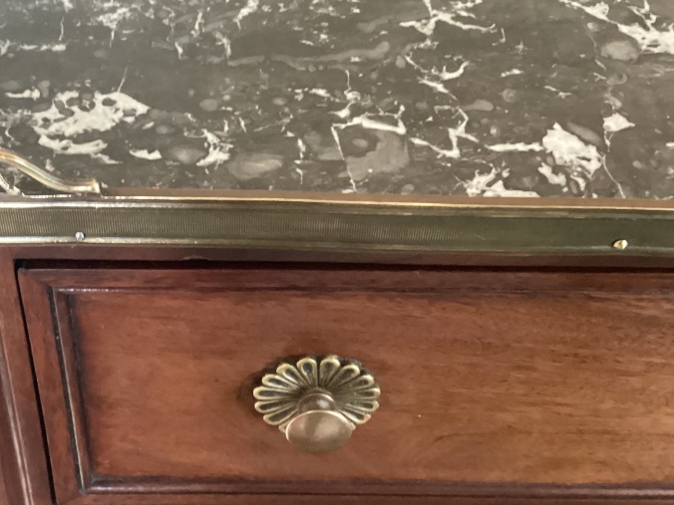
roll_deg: -2.3
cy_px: 187
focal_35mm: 55
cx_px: 186
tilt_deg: -41.8
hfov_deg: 34.4
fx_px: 1071
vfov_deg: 26.5
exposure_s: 1/15
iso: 800
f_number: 2.4
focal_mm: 3.3
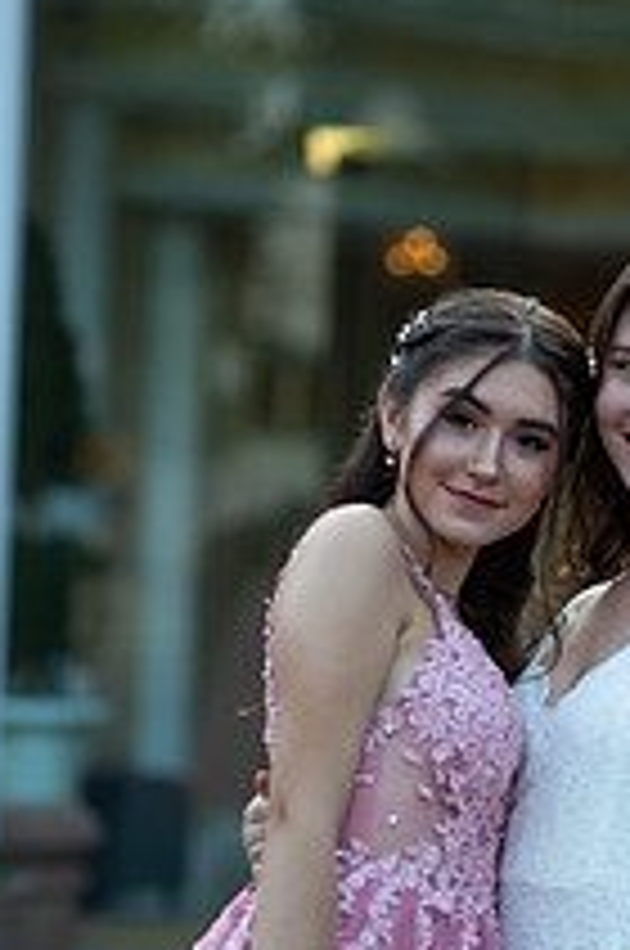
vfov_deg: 11.3
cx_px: 511
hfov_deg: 7.5
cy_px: 797
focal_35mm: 181
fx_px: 4767
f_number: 2
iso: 250
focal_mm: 85
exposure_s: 1/1000
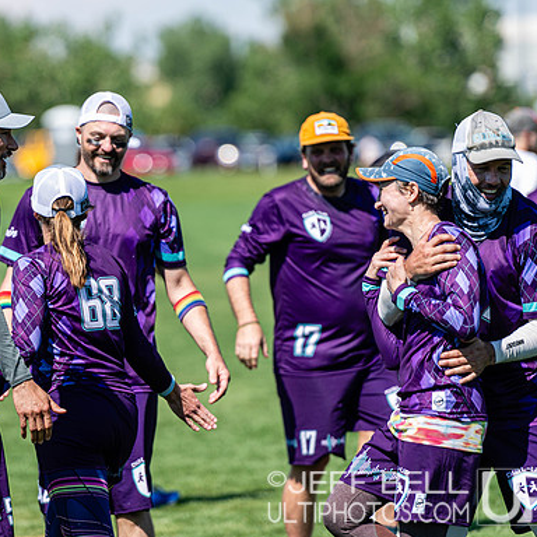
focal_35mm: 385
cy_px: 269
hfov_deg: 4.6
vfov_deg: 4.6
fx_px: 6757
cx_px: 175
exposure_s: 1/1250
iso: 100
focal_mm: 200
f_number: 3.2
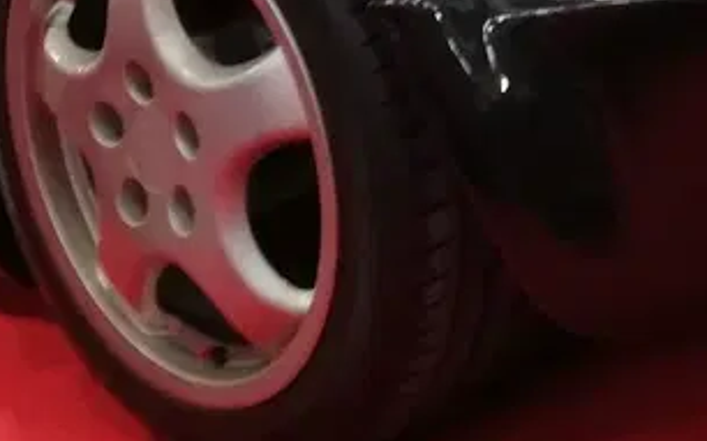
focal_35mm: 108
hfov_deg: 19.2
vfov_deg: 11.6
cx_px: 520
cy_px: -236
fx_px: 2080
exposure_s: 1/25
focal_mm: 3.81
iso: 400
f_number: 2.2
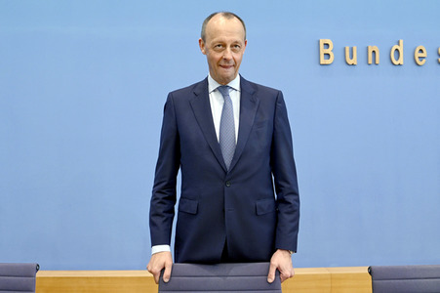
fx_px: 379
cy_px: 146
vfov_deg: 42.3
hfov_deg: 60.3
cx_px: 220
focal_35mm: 31
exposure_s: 1/400
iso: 3200
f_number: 5.6
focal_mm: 31
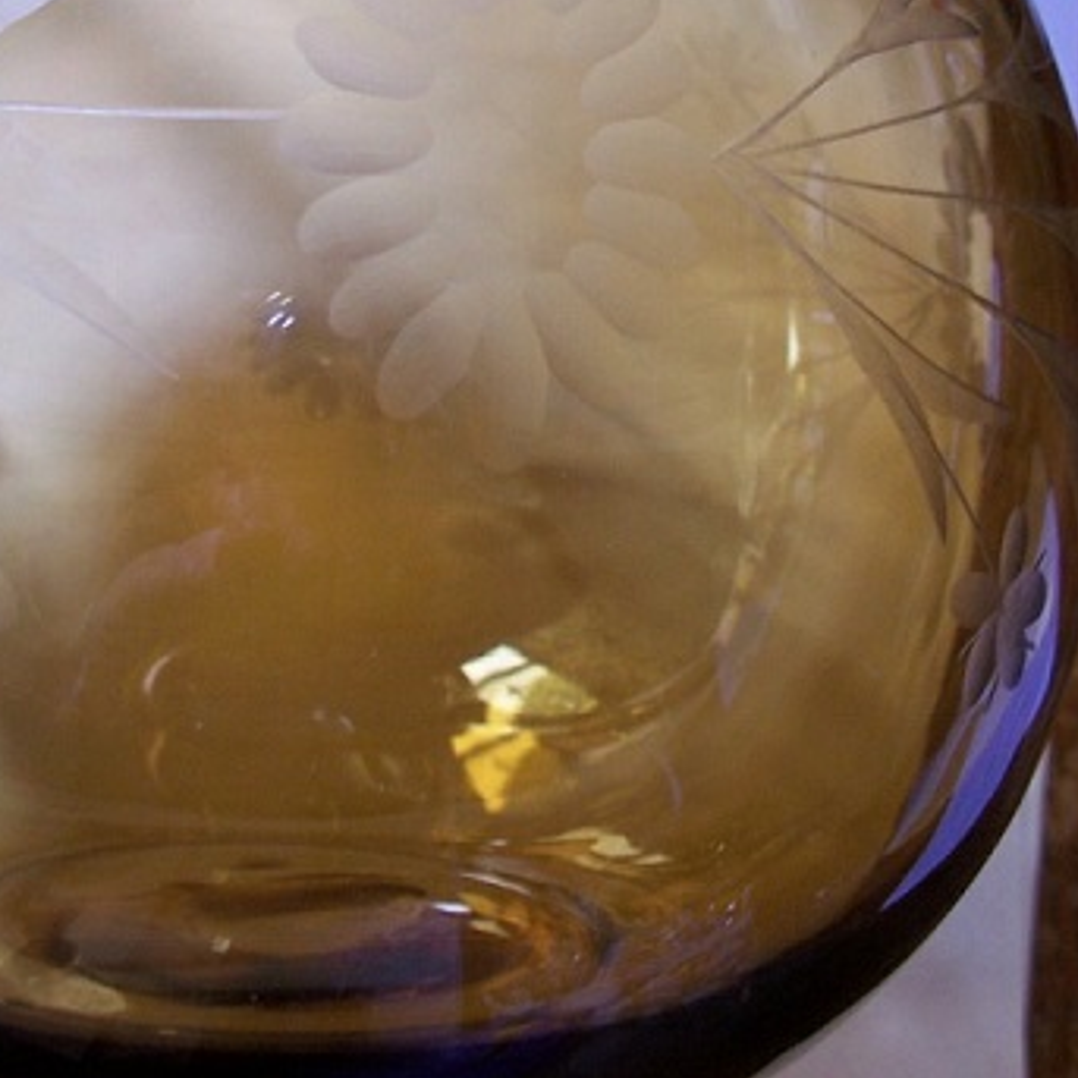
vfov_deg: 31.7
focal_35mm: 52
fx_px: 1832
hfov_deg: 32.7
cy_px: 176
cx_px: 456
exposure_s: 1/10
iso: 140
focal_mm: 6
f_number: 2.8
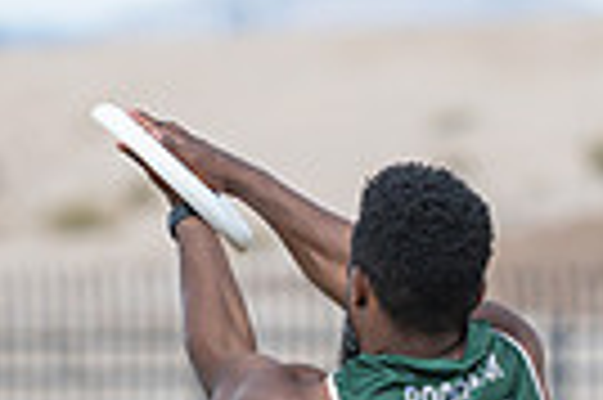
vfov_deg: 1.9
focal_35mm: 718
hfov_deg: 2.9
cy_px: 859
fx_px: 12012
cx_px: 393
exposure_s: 1/2500
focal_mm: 155
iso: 160
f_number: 3.2
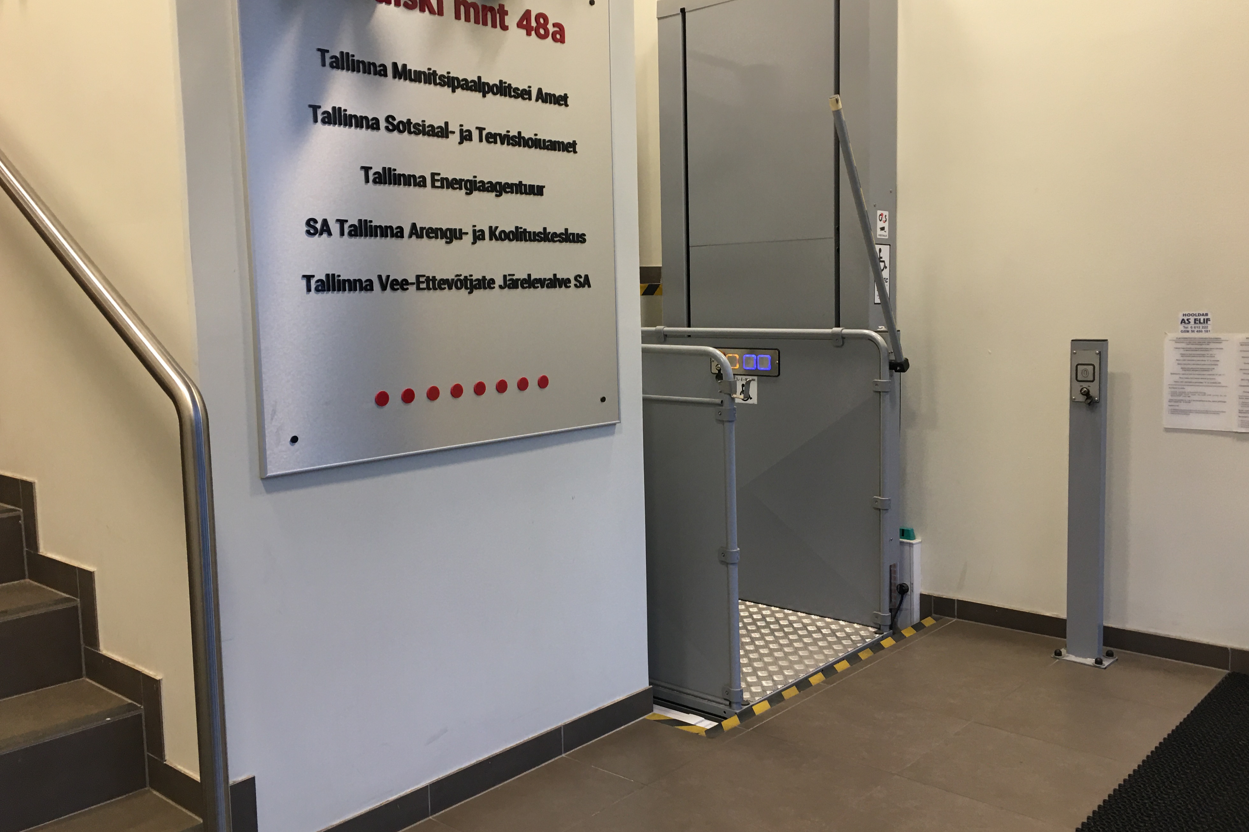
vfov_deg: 42.3
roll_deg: -1.8
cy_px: 399
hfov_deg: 60.3
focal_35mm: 31
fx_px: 1075
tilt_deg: -4.0
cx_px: 621
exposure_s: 1/17
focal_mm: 4.15
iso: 50
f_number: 2.2
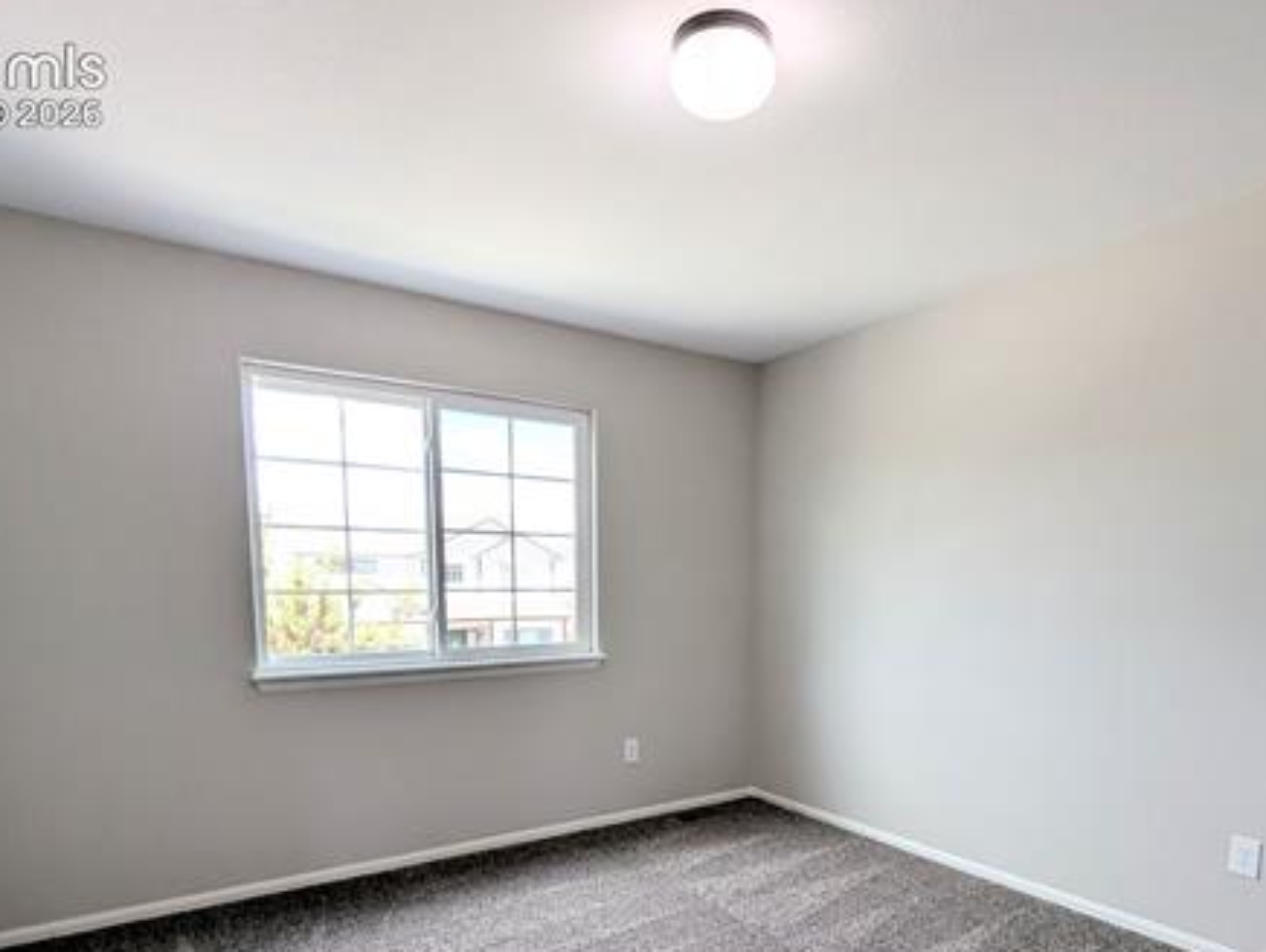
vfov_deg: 66.2
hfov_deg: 84.5
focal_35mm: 19
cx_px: 678
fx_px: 696
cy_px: 665
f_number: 2.2
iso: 56
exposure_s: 1/208
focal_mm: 1.95
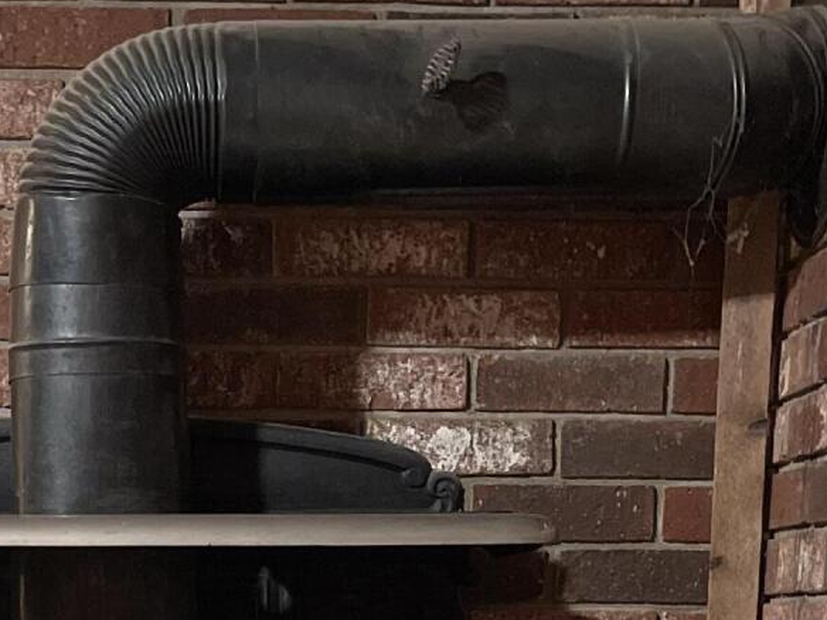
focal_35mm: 89
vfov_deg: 14.6
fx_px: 2126
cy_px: 1108
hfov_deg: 21.8
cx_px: 187
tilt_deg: -11.9
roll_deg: +0.3
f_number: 1.6
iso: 800
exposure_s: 1/30
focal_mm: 5.1
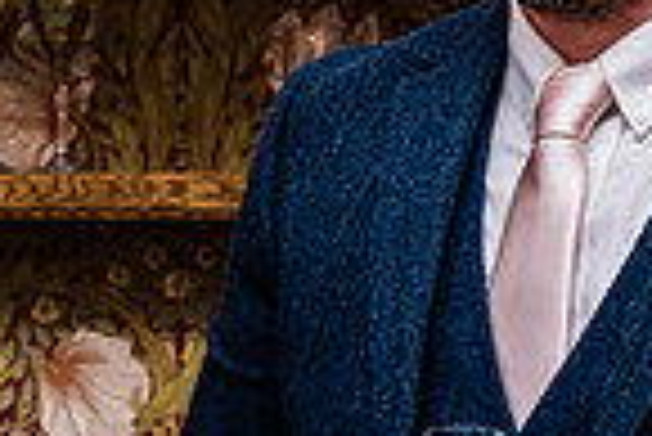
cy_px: 70
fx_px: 3934
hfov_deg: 9.5
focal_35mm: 217
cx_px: 180
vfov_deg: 6.3
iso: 800
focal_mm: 52
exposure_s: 1/160
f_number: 4
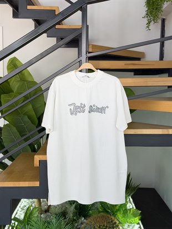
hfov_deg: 30.3
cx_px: 86
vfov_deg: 39.6
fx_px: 318
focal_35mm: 48
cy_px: 114
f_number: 1.78
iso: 50
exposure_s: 1/141
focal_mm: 6.76
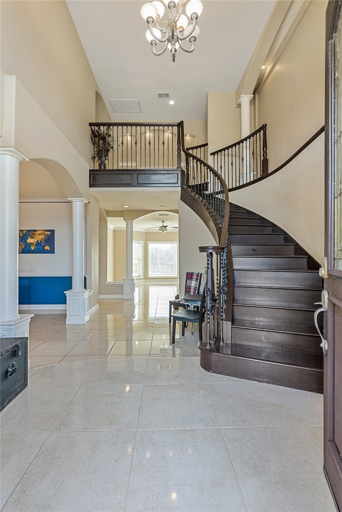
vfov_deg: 96.7
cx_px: 171
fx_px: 228
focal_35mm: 16
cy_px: 256
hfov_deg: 73.8
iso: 640
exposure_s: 1/5
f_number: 8
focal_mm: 16
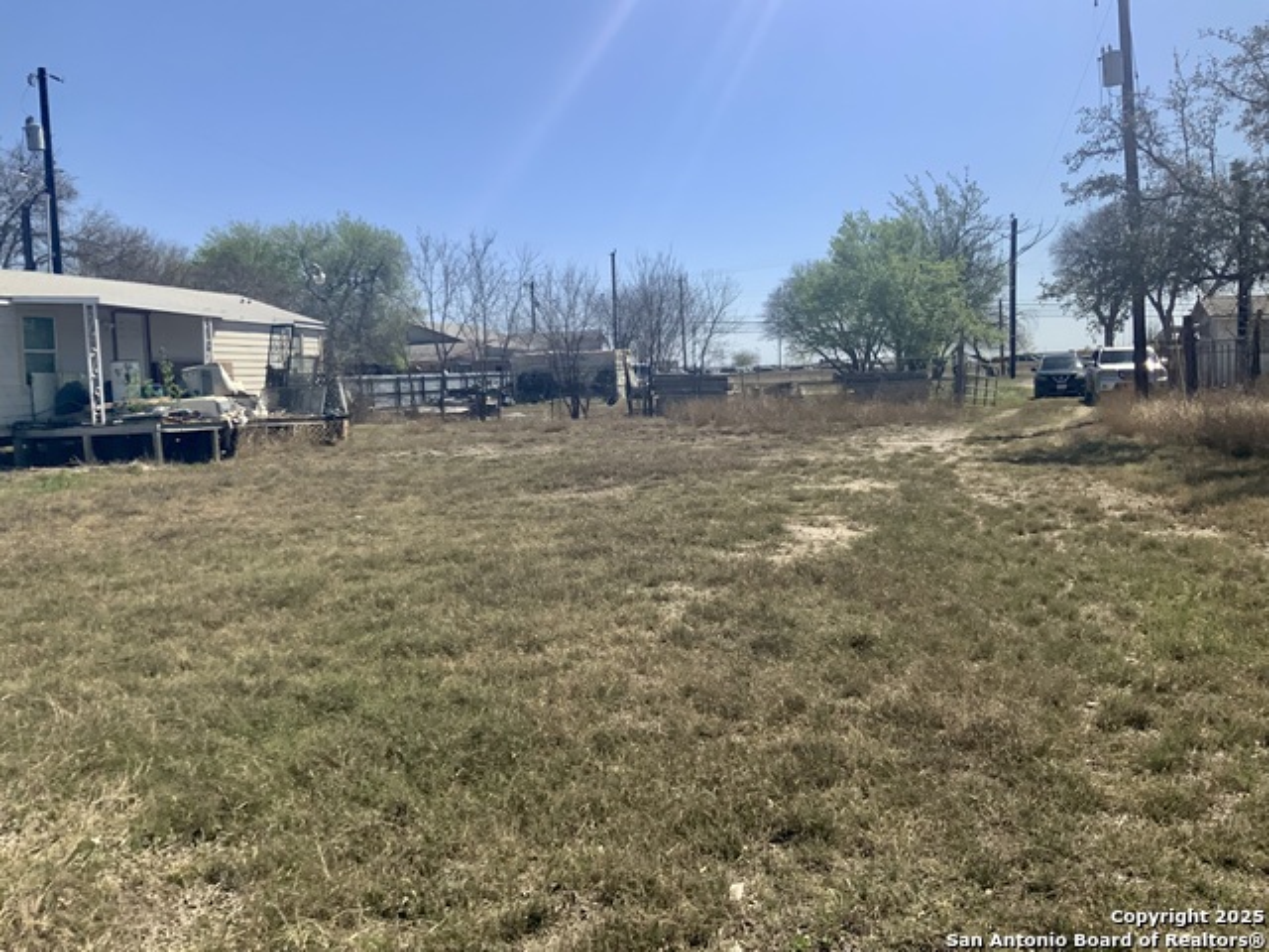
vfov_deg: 48.2
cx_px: 634
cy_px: 476
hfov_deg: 61.7
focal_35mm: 29
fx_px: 1063
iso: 16
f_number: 1.8
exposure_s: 1/2227
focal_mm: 3
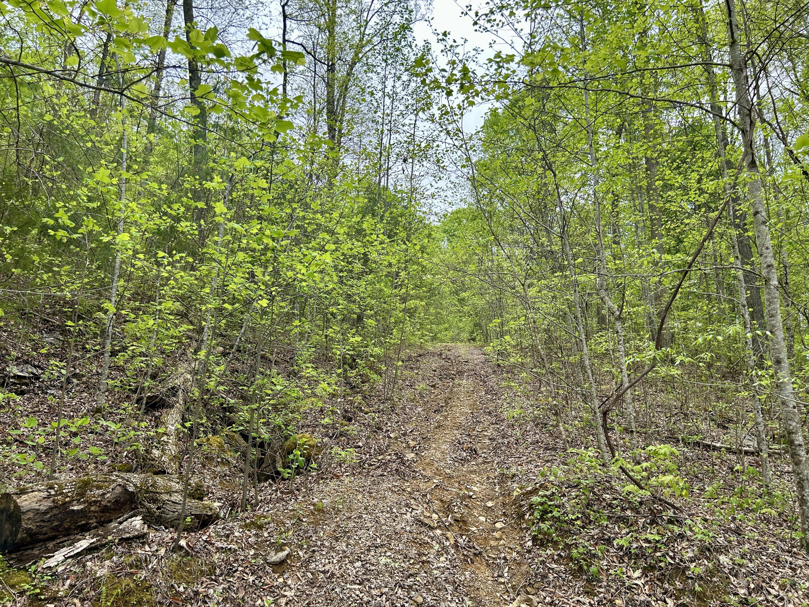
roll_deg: -0.4
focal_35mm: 26
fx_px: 608
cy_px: 304
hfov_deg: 67.3
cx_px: 404
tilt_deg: +13.3
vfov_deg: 53.1
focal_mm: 5.7
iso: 50
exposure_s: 1/1511
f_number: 1.5
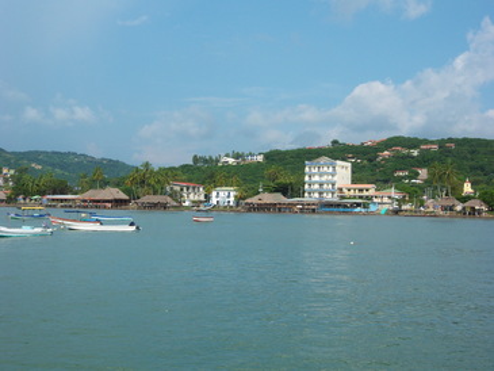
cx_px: 247
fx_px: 799
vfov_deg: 26.1
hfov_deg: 34.3
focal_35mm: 56
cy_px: 186
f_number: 5.6
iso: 80
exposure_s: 1/500
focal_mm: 11.7
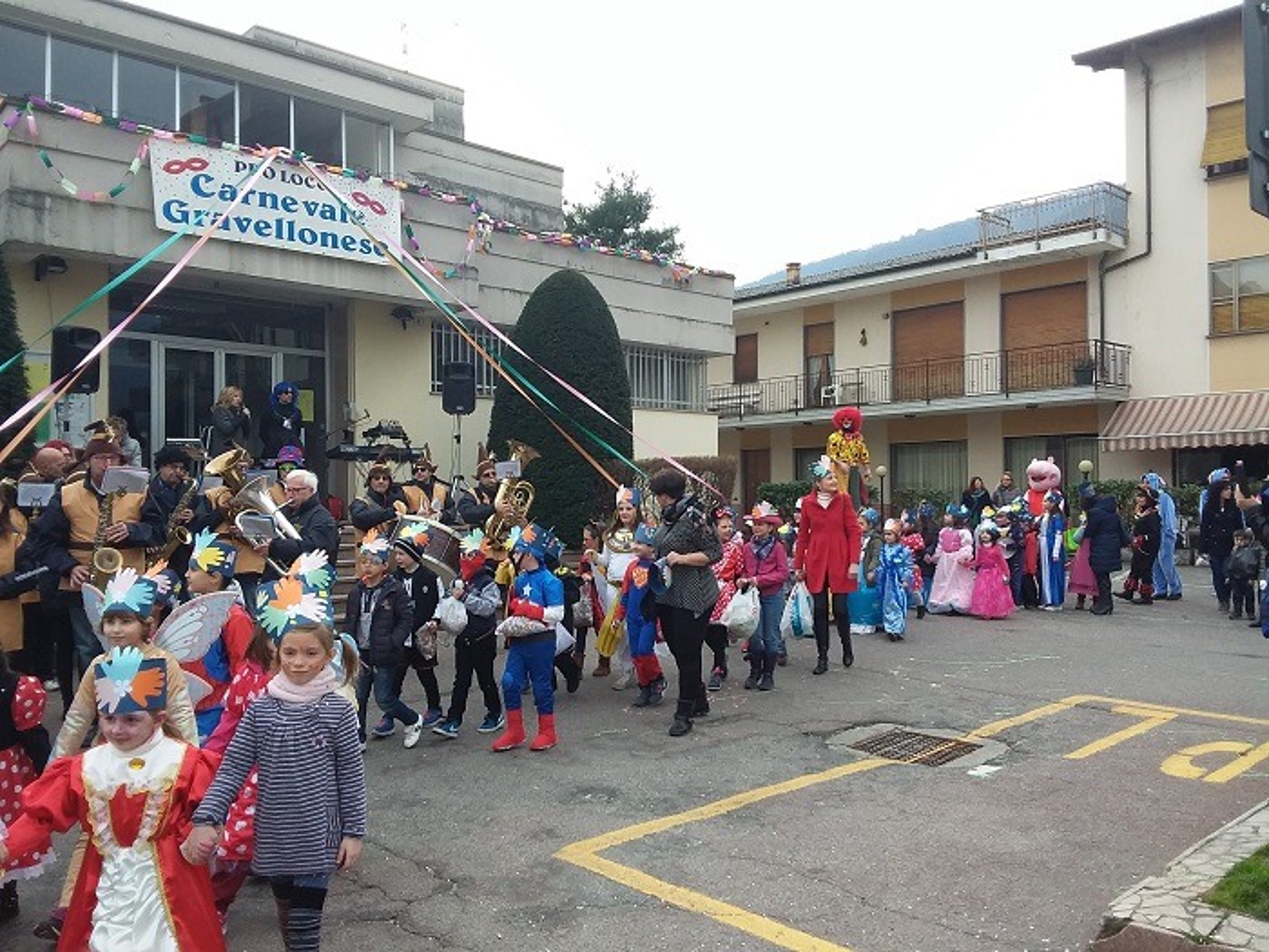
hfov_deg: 65.3
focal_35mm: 27
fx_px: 990
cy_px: 476
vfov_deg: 51.4
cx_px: 634
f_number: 1.9
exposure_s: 1/552
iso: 40
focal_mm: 2.91
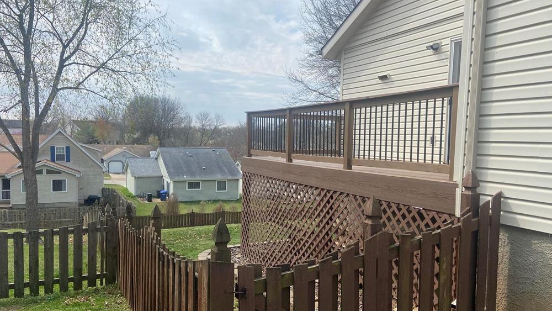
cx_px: 274
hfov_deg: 66.1
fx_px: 425
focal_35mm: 29
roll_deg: -1.5
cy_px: 171
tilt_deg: -3.8
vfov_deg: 40.2
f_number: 1.8
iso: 32
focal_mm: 4.25
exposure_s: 1/2890
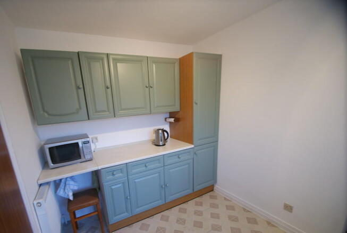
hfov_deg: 100.3
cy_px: 116
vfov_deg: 77.5
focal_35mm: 15
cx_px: 174
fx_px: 145
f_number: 3.5
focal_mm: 10
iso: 400
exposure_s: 1/25
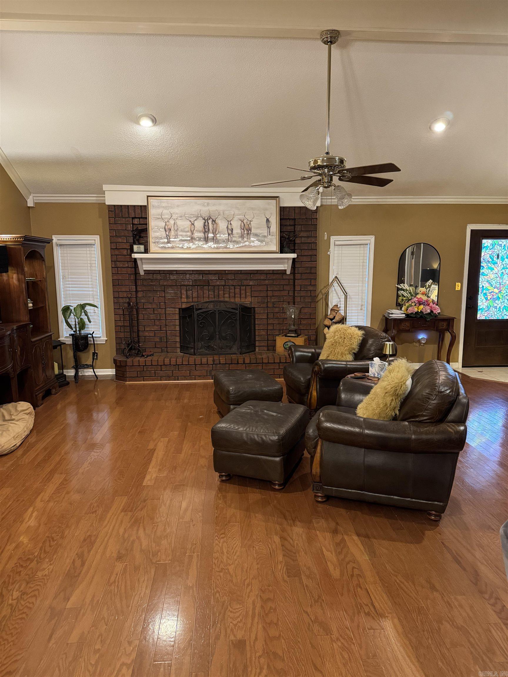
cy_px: 338
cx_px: 254
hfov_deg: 56.8
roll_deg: +0.3
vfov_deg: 71.6
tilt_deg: -9.4
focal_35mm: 24
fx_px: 470
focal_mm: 6.76
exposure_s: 1/60
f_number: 1.78
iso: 640
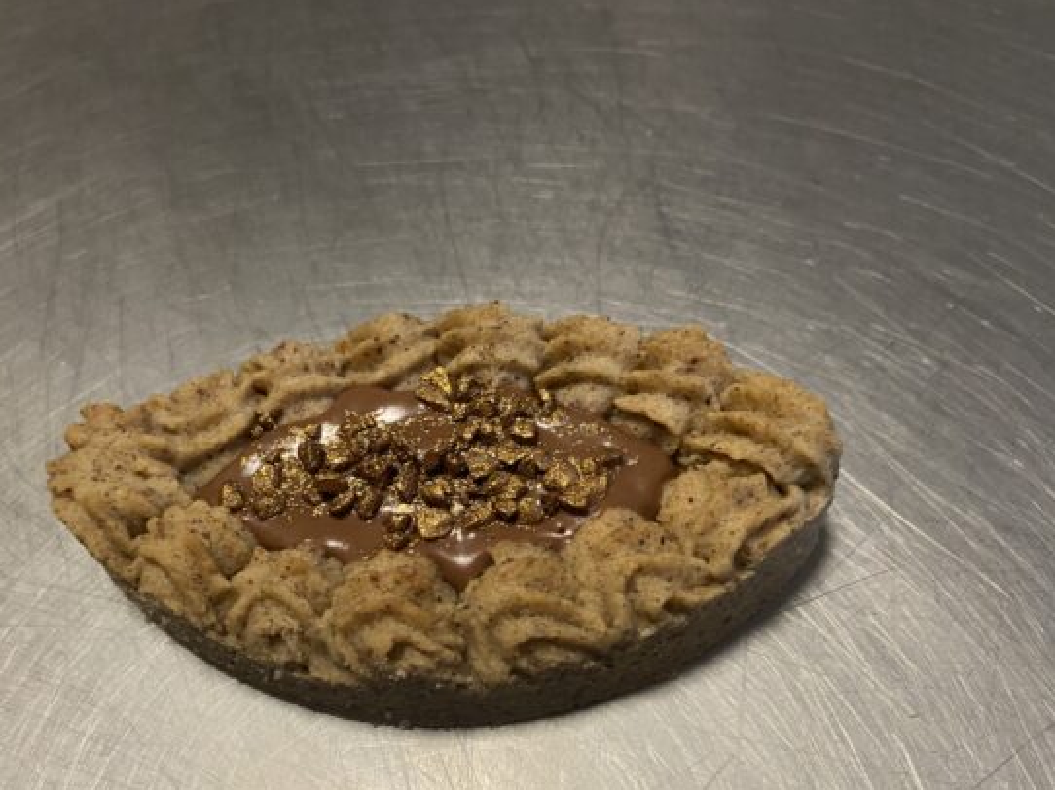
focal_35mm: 32
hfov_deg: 56.6
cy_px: 475
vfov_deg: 43.9
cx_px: 447
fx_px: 975
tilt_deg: -57.4
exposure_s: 1/60
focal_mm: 4.25
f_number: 1.8
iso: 250
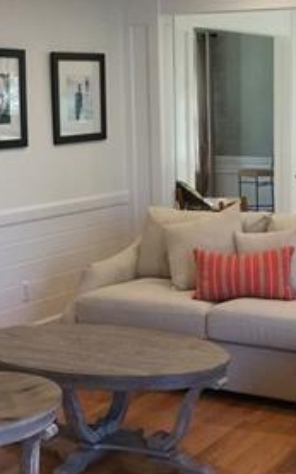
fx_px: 917
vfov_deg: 28.9
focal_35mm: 71
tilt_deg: -11.4
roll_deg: +0.3
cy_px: 272
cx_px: 210
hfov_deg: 18.3
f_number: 2.2
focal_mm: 4.15
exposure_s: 1/30
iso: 50
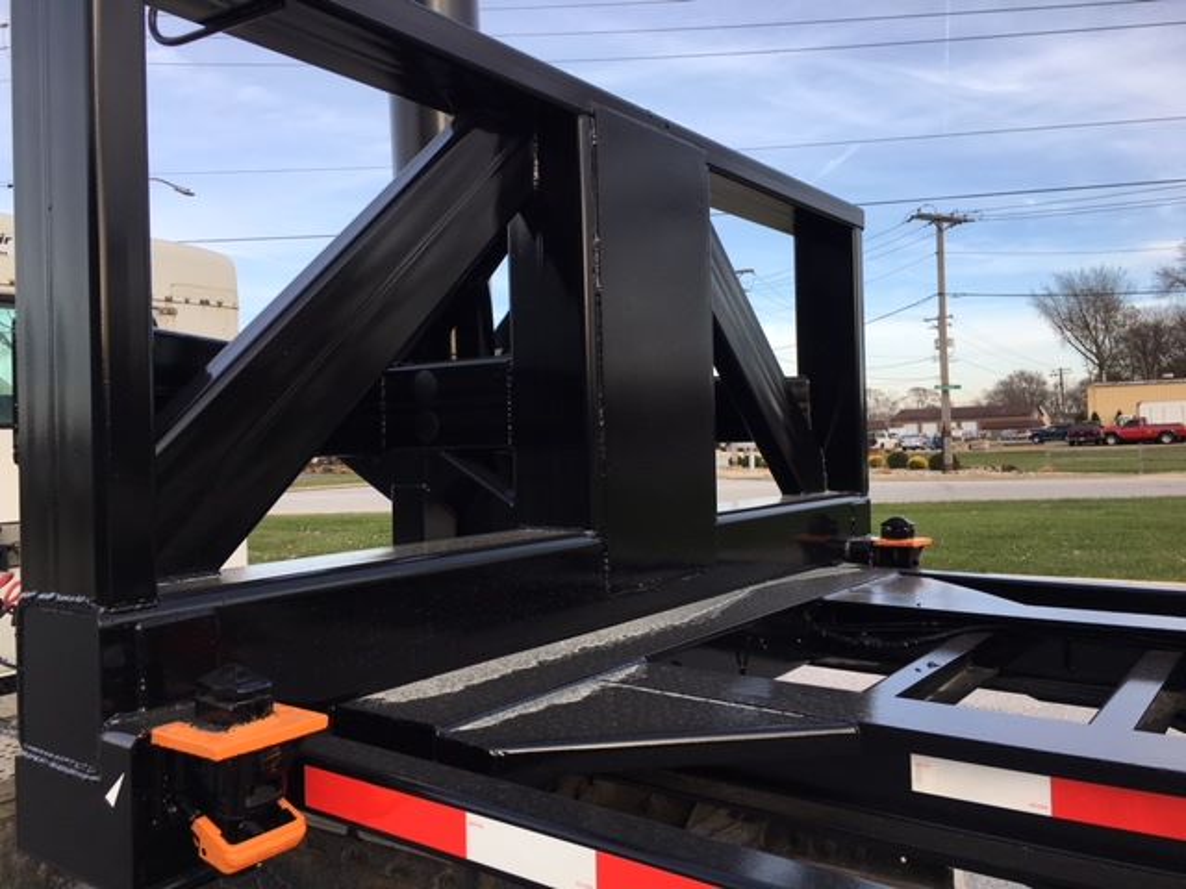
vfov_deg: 48.2
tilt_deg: +1.2
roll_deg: +2.0
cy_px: 444
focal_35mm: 29
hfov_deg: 61.7
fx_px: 994
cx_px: 593
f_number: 2.2
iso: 25
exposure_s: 1/630
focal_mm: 4.15
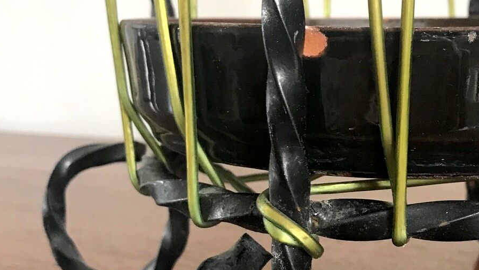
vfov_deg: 17.7
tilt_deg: -7.8
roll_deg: +2.5
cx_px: 369
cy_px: 158
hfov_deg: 30.4
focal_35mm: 68
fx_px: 864
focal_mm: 3.99
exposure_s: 1/20
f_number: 1.8
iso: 40
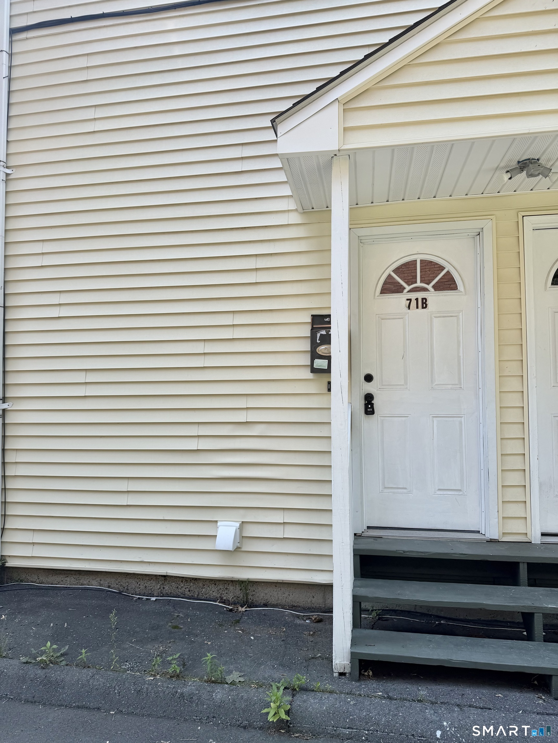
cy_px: 372
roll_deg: +0.4
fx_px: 516
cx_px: 279
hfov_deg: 56.8
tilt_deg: +2.3
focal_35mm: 24
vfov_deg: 71.6
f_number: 1.78
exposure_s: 1/1046
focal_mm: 6.76
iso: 80
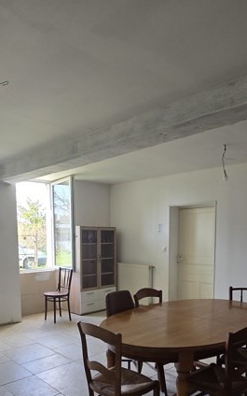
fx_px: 280
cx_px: 109
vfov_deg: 68.4
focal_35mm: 26
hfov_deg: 47.5
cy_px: 265
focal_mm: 2.2
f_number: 2.2
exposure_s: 1/100
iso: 64
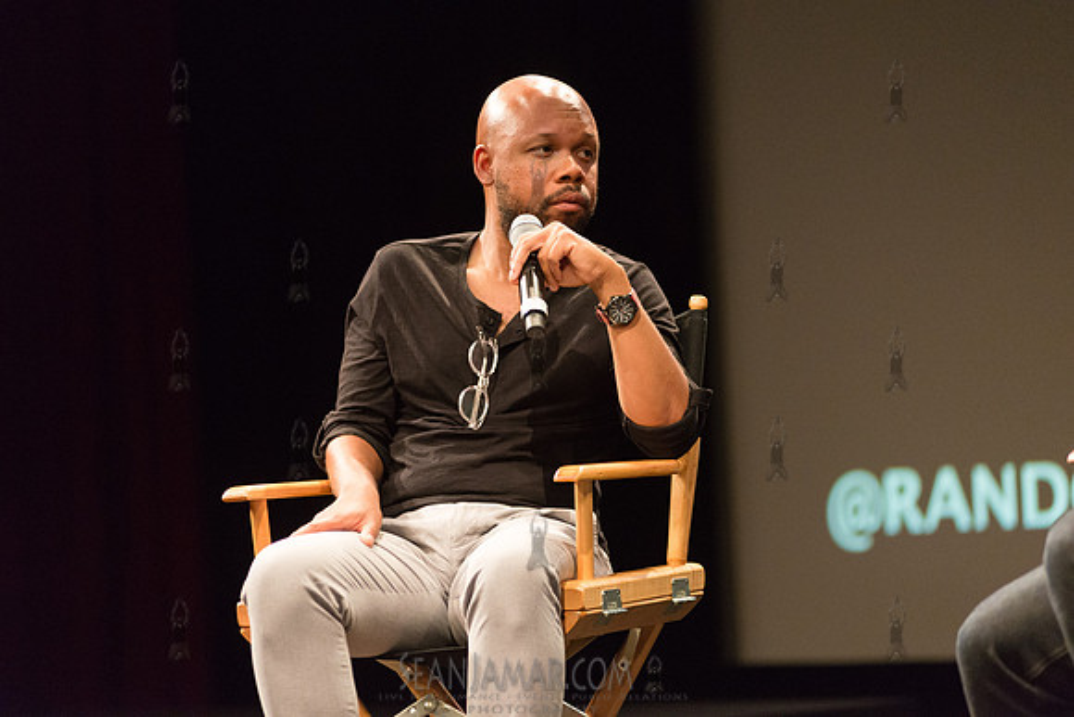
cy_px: 358
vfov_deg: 7.4
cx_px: 537
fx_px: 5520
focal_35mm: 185
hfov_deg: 11.1
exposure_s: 1/200
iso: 4000
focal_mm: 185
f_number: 2.8
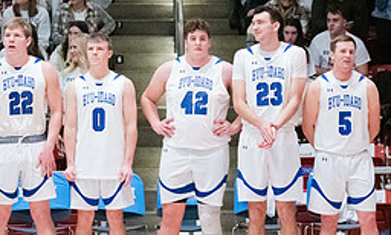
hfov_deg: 8.7
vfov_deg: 5.3
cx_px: 52
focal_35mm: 242
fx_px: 2552
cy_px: 144
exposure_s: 1/1000
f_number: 2.8
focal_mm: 98
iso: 20000
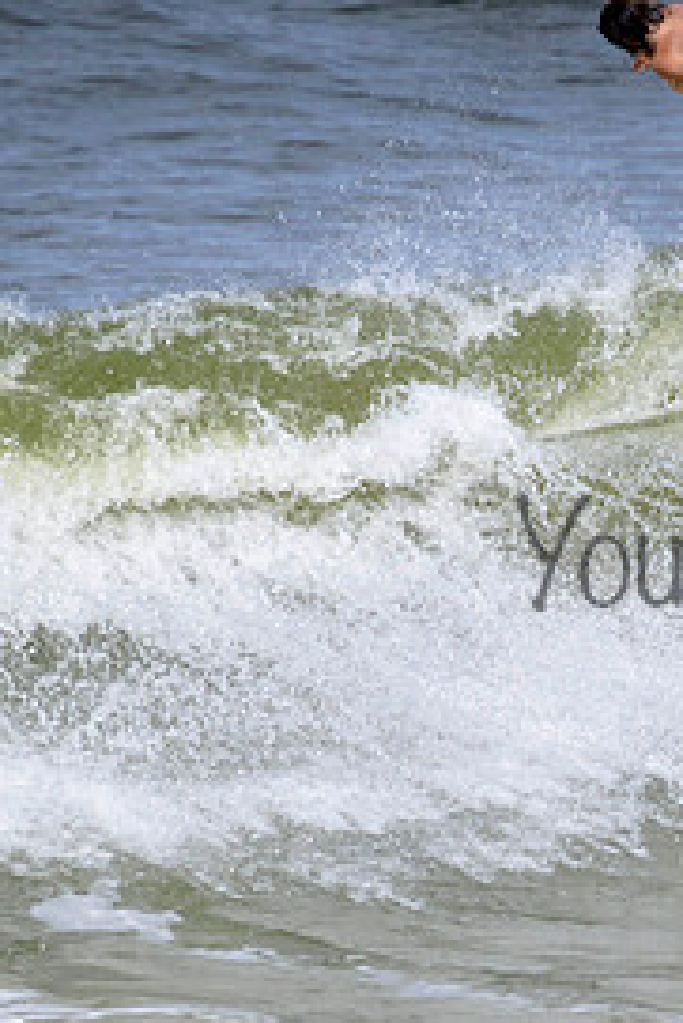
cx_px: 906
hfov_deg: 0.8
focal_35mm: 1713
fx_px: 48683
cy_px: 519
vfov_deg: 1.2
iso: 640
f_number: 11
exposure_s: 1/2000
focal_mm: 800
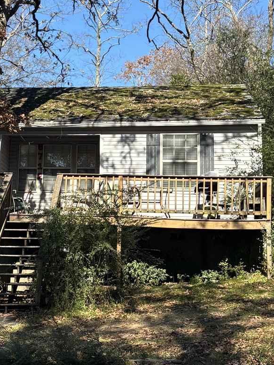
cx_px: 79
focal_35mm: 77
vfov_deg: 25.3
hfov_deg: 19.0
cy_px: 164
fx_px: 813
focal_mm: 5.96
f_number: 1.6
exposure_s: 1/1362
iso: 50
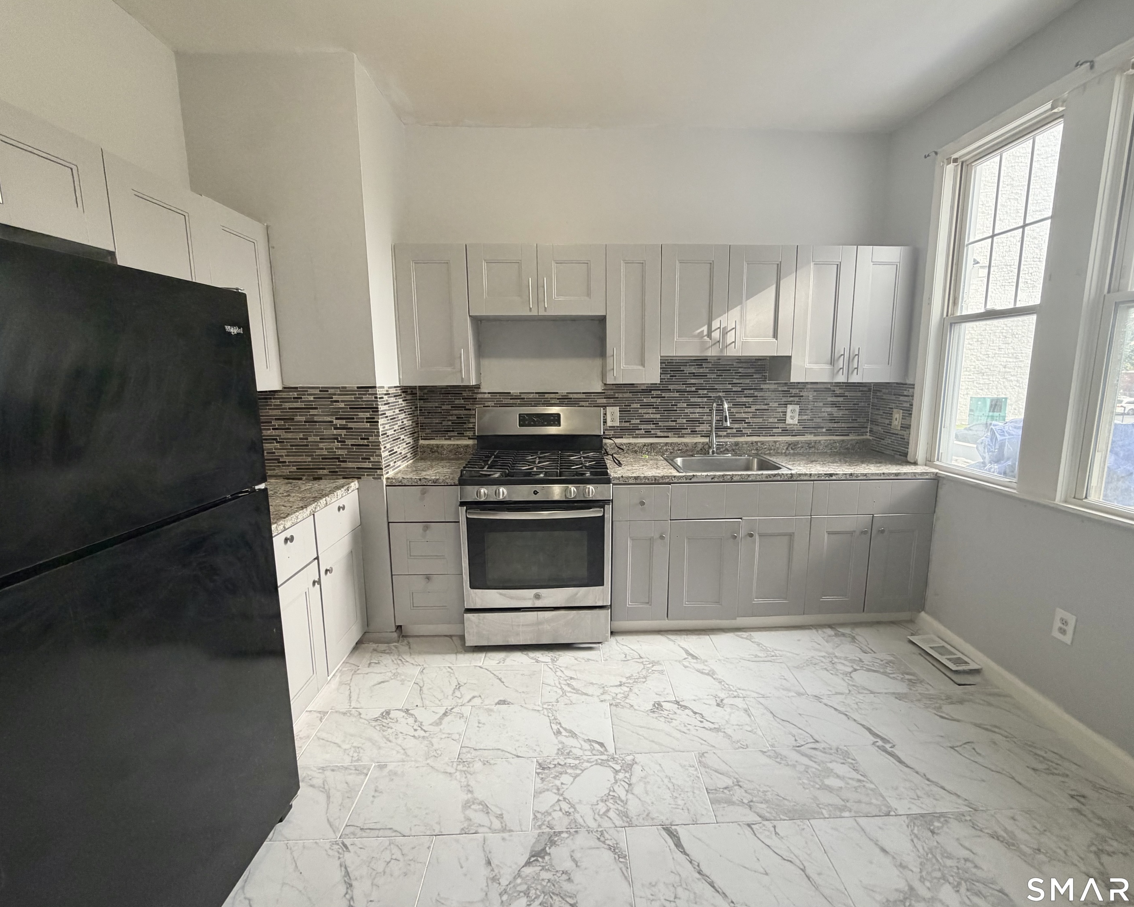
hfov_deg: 96.7
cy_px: 444
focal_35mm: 15
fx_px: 503
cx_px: 590
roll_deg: +0.7
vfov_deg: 84.0
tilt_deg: -8.2
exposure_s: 1/120
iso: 250
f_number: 2.2
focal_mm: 2.22
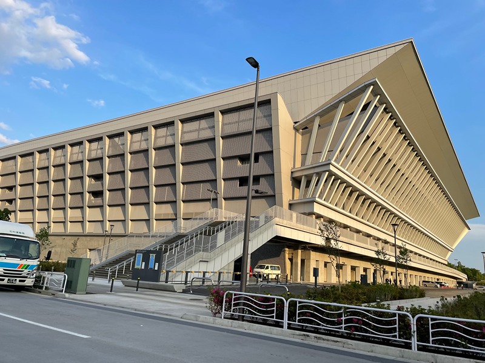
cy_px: 182
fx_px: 364
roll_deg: -2.4
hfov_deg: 67.3
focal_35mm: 26
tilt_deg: +15.2
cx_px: 242
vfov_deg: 53.1
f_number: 1.6
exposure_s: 1/1261
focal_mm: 4.2
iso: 32
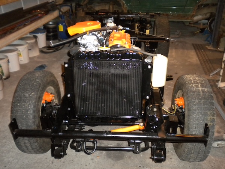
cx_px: 112
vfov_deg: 40.7
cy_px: 84
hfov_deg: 52.6
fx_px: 227
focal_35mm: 35
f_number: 3.1
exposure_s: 1/30
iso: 400
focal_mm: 6.3
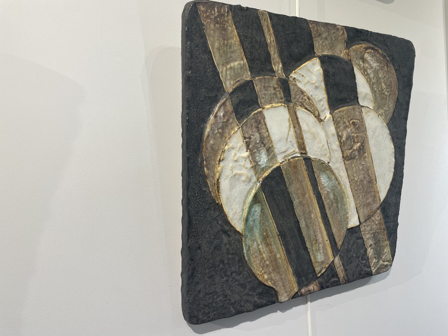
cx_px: 224
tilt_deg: -2.5
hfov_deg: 67.3
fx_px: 336
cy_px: 168
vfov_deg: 53.1
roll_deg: +2.3
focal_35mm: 26
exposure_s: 1/100
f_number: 1.6
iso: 40
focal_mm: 4.2
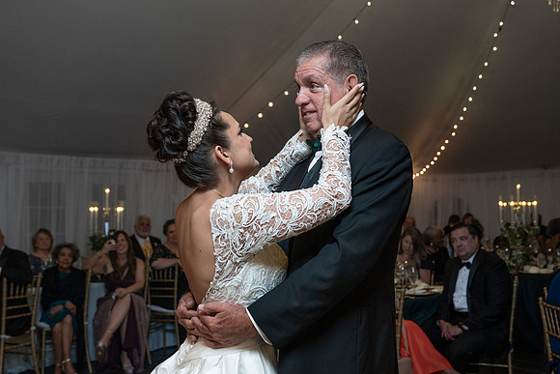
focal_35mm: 43
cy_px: 188
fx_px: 676
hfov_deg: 45.0
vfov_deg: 30.9
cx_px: 280
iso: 2000
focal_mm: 38
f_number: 4
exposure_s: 1/200
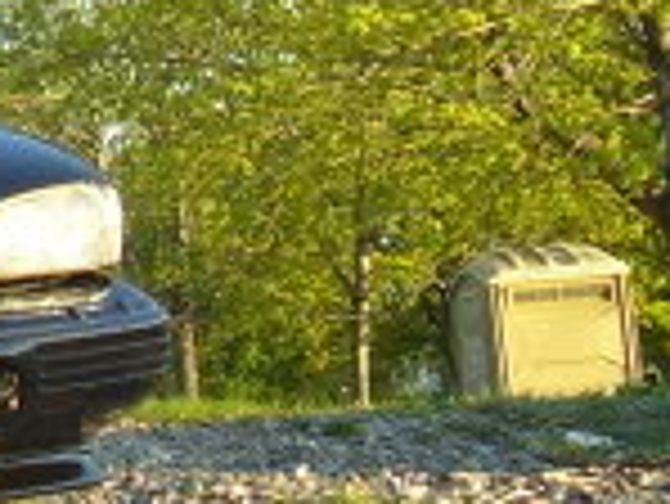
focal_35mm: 147
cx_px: -414
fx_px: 2848
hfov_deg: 12.6
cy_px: 92
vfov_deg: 10.1
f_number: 2.7
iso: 80
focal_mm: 5.6
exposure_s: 1/250
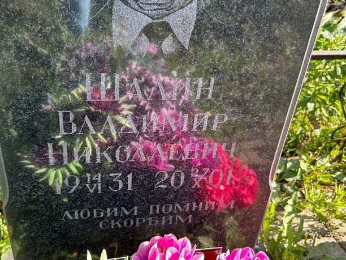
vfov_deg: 41.8
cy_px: 125
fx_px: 340
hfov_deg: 53.7
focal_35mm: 34
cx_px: 147
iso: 50
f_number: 1.5
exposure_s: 1/416
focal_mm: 5.7
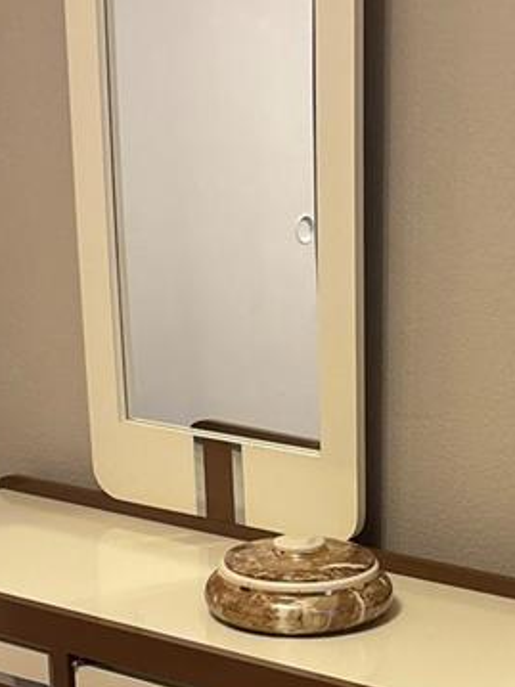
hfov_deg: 16.7
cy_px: 656
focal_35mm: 87
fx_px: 1727
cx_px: 473
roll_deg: -2.1
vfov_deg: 21.8
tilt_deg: -18.0
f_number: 1.6
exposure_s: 1/60
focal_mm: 5.96
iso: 320
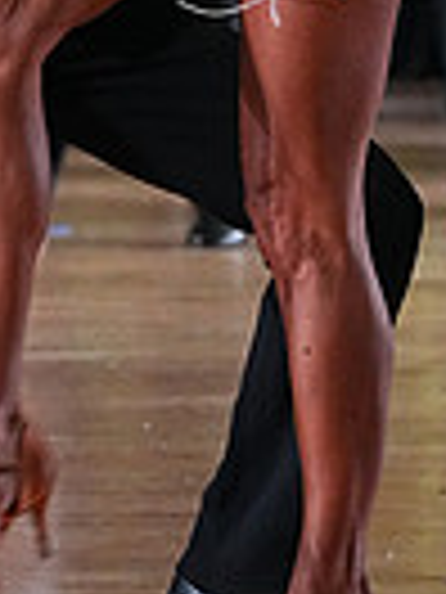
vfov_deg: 3.5
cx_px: 101
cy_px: -324
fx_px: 9775
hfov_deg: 2.6
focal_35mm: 569
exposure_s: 1/400
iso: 8000
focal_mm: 135
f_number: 5.6
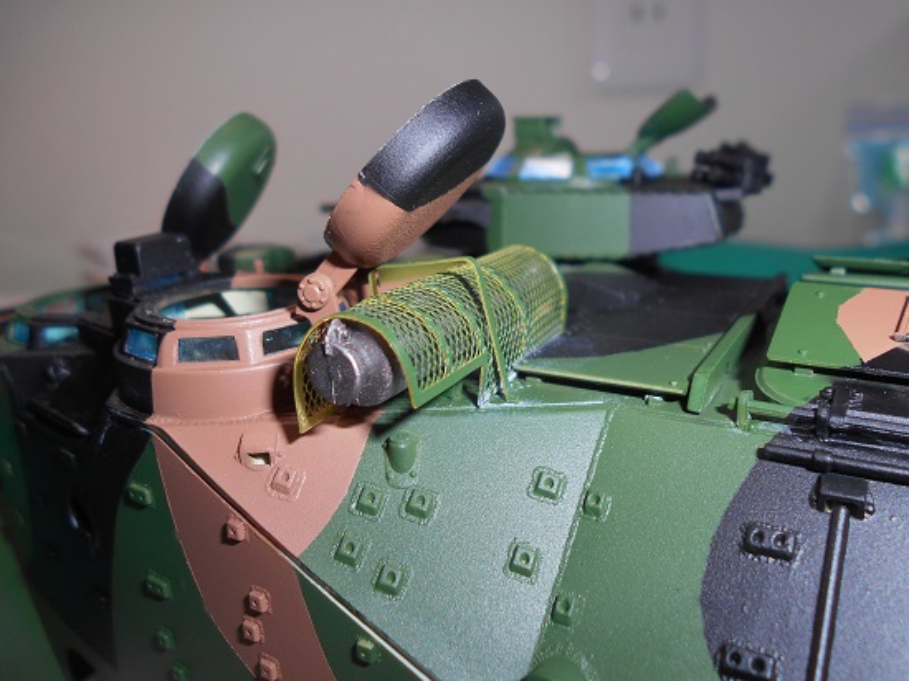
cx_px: 454
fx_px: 787
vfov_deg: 46.8
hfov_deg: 60.0
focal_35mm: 30
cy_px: 340
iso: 80
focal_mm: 5.1
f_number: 8.5
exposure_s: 1/30
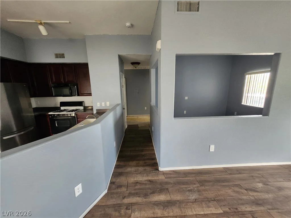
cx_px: 146
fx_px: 109
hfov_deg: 106.2
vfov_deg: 89.9
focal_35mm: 13
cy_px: 109
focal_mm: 1.74
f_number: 2.2
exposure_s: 1/40
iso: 320
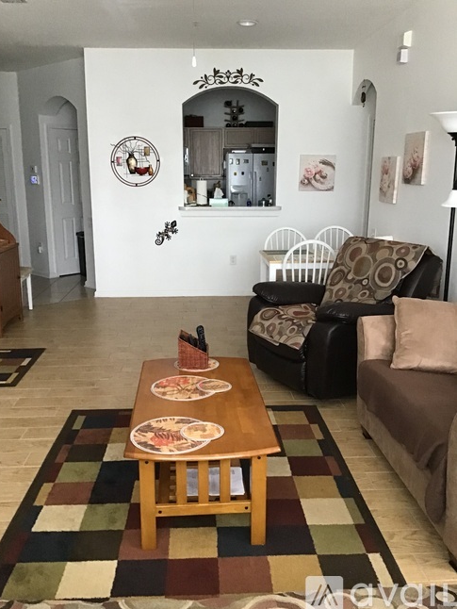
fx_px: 563
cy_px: 299
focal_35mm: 32
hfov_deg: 44.2
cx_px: 222
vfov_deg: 56.8
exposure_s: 1/24
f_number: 2.4
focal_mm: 3.3
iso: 200
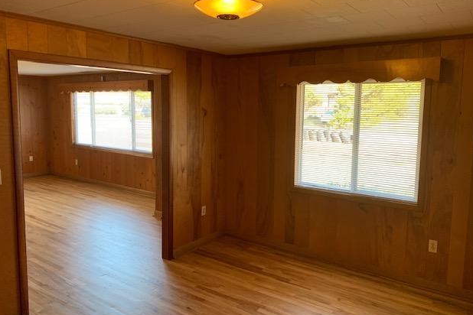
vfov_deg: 46.4
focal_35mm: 28
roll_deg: -1.5
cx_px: 243
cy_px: 154
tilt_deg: -6.1
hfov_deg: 65.5
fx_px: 368
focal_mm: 4.25
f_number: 1.8
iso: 80
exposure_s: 1/60
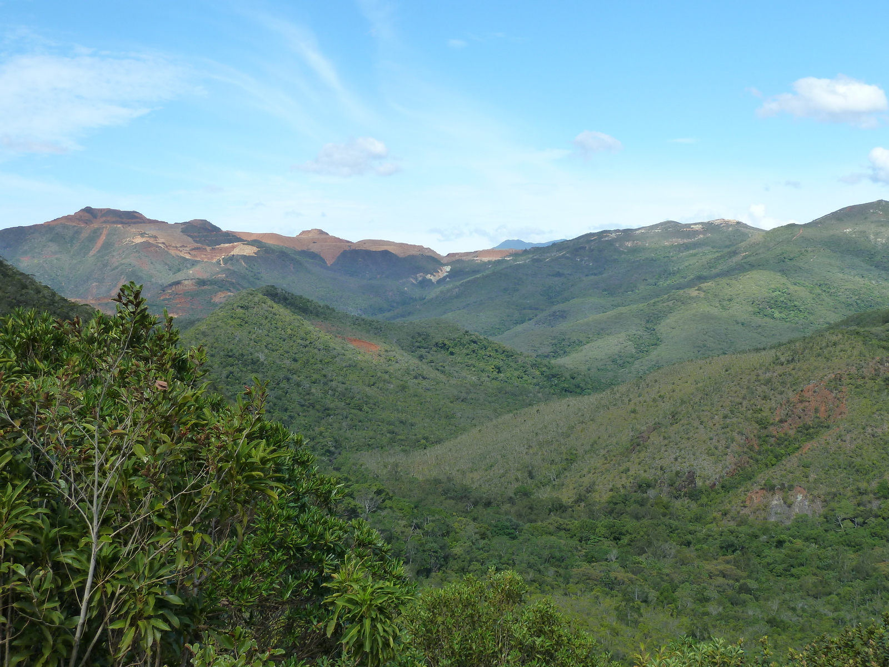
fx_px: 1233
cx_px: 444
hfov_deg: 39.7
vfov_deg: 30.3
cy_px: 334
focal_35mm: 48
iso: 125
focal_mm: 7.9
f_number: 4
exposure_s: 1/400
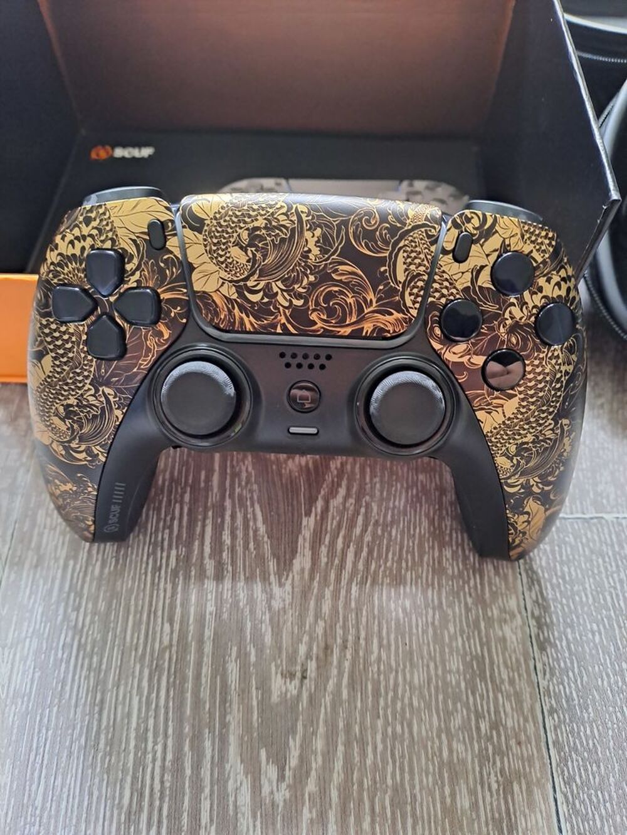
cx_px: 314
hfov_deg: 54.9
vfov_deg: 69.4
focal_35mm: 25
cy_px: 418
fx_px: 604
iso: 320
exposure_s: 1/25
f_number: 1.8
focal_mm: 4.65
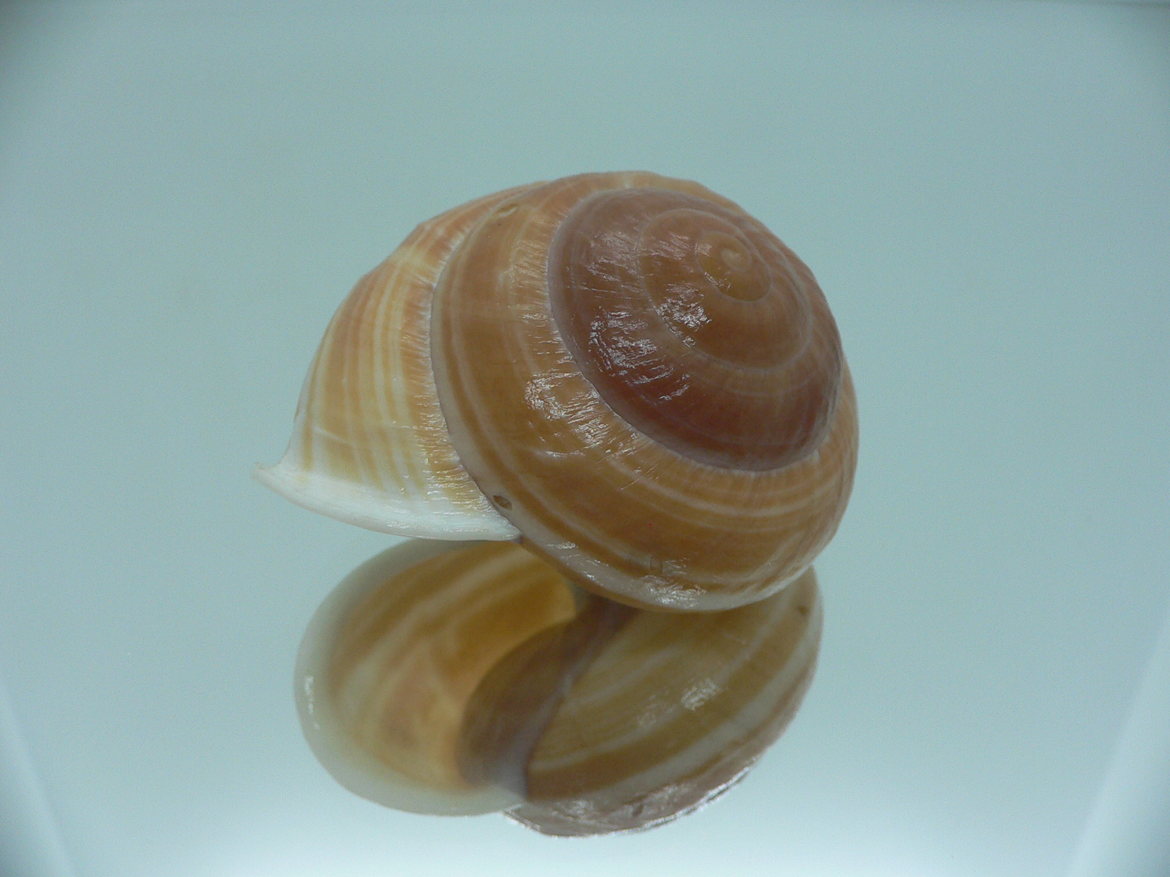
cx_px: 585
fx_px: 1183
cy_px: 438
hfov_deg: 52.6
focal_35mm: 35
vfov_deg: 40.7
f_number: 2.8
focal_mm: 4.6
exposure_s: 1/60
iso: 100
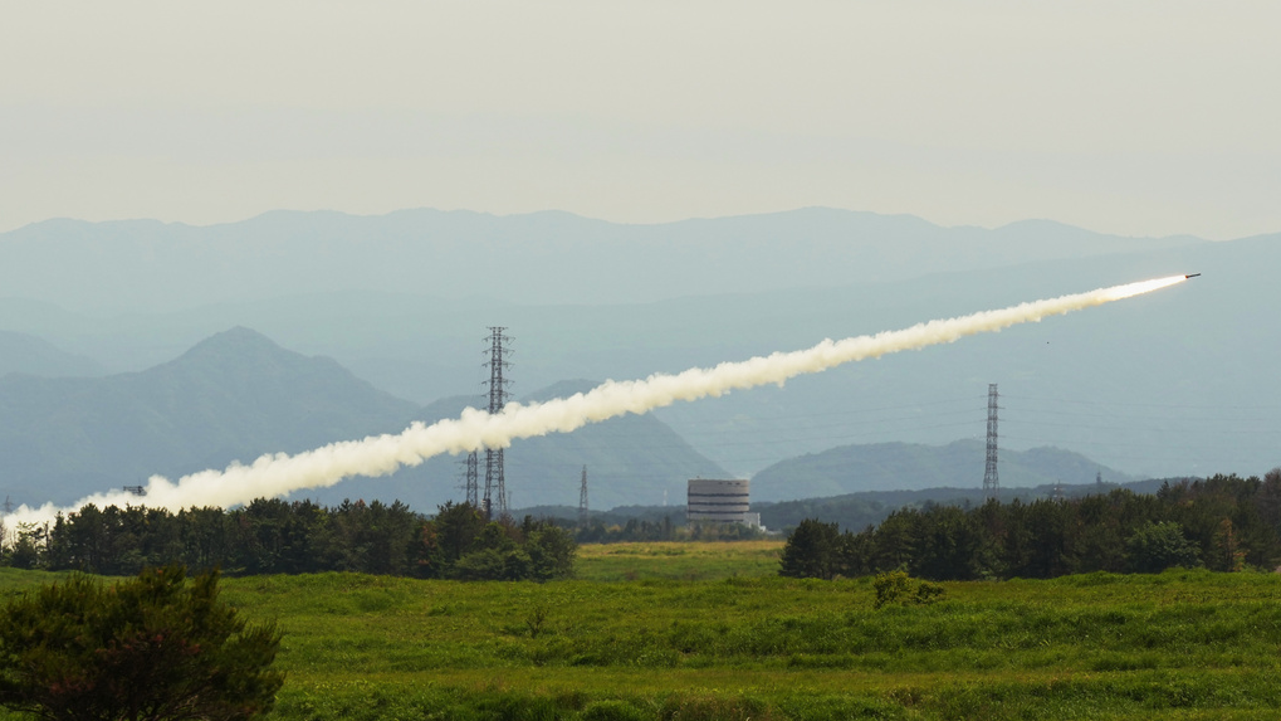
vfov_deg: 4.6
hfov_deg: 8.2
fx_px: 8933
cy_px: 428
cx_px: 640
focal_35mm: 263
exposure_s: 1/4000
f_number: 5.6
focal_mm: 167
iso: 400
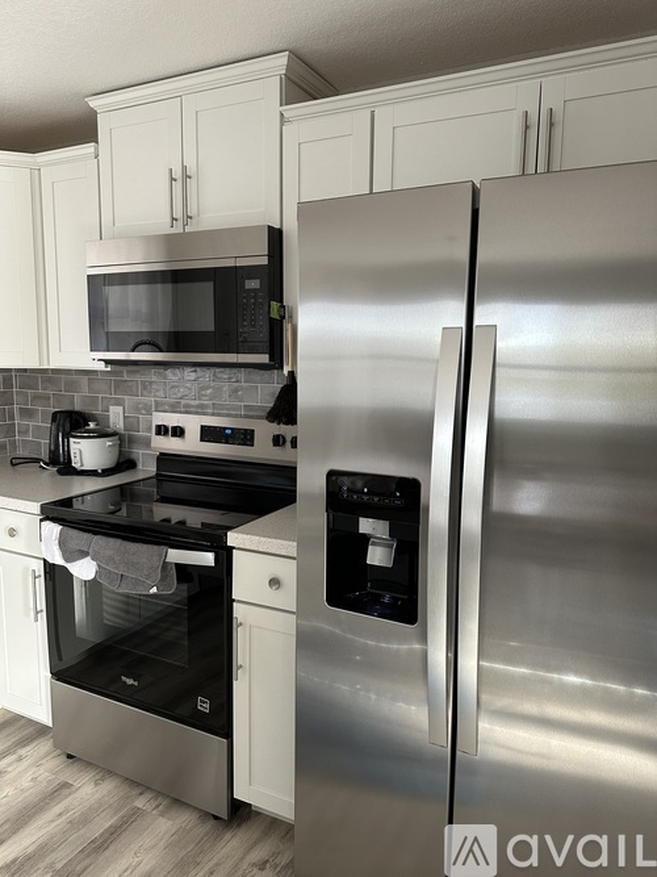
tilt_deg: -7.0
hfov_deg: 56.8
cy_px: 438
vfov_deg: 71.6
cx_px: 328
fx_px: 608
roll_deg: -0.8
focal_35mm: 24
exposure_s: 1/60
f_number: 1.78
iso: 250
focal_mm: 6.86
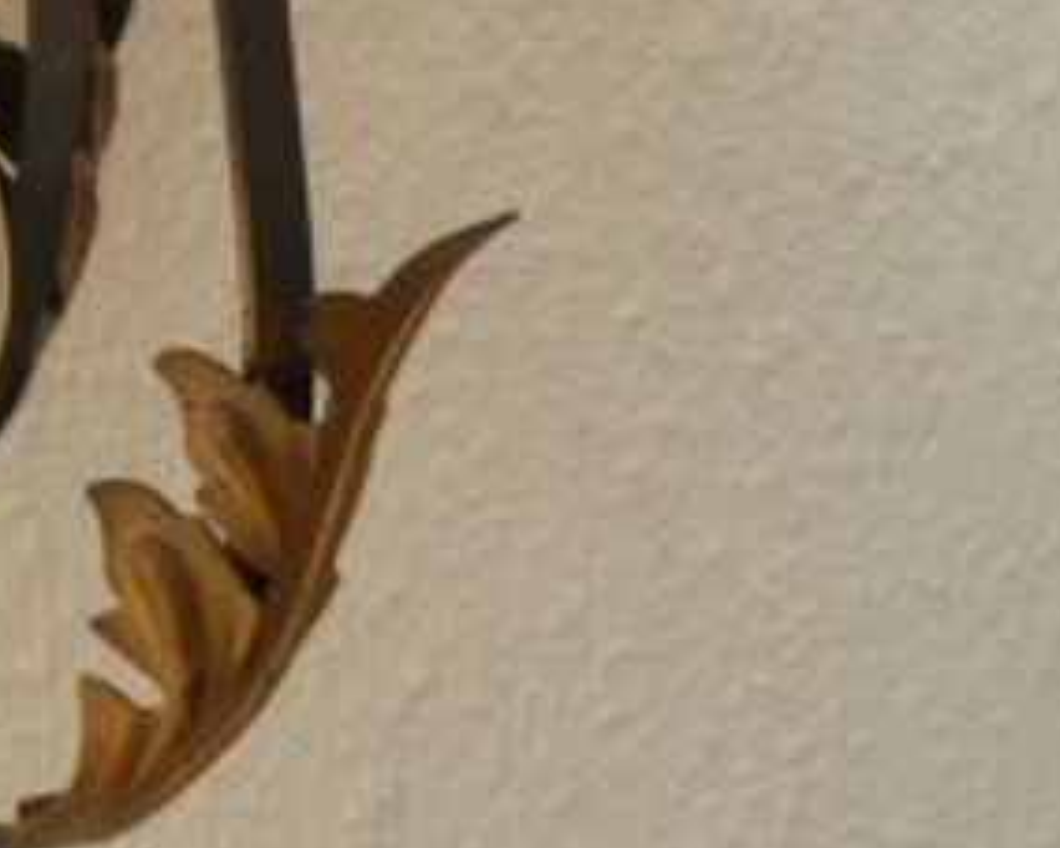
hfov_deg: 16.2
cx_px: -452
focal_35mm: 110
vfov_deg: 13.7
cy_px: -52
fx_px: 3450
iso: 80
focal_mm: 5.7
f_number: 3
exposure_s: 1/200
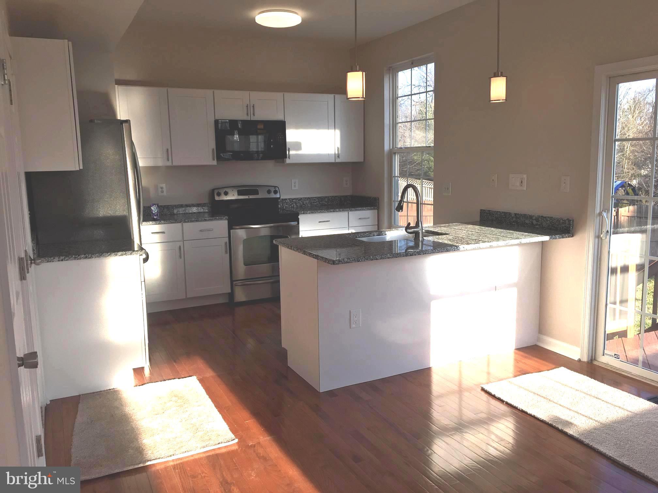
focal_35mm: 29
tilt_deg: -8.4
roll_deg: +0.4
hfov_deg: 61.7
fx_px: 551
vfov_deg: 48.2
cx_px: 329
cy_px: 246
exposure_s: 1/472
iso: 25
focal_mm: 4.15
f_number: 2.2
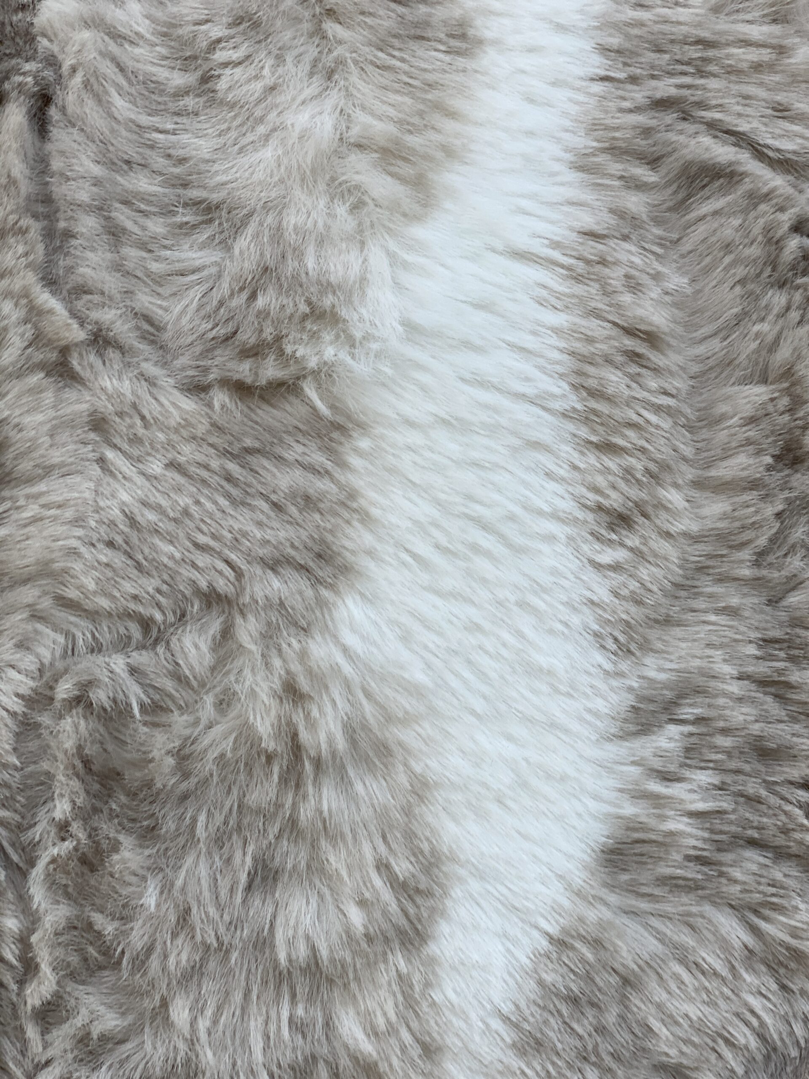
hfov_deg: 28.0
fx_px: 1620
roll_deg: -2.9
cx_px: 404
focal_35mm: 52
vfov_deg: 36.8
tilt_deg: -28.4
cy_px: 540
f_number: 2
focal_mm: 6
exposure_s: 1/122
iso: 64
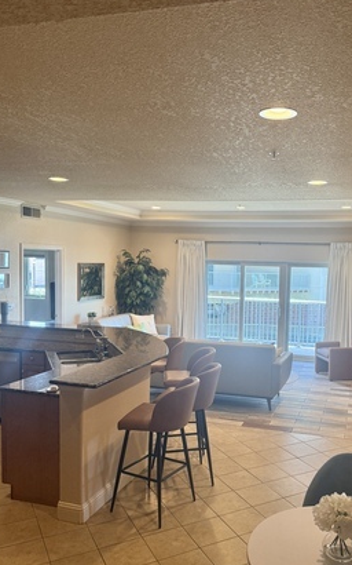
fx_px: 476
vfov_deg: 61.2
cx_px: 240
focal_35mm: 31
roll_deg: -2.4
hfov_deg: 40.0
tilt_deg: -3.8
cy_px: 303
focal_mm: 6.76
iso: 200
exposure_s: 1/120
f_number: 1.78
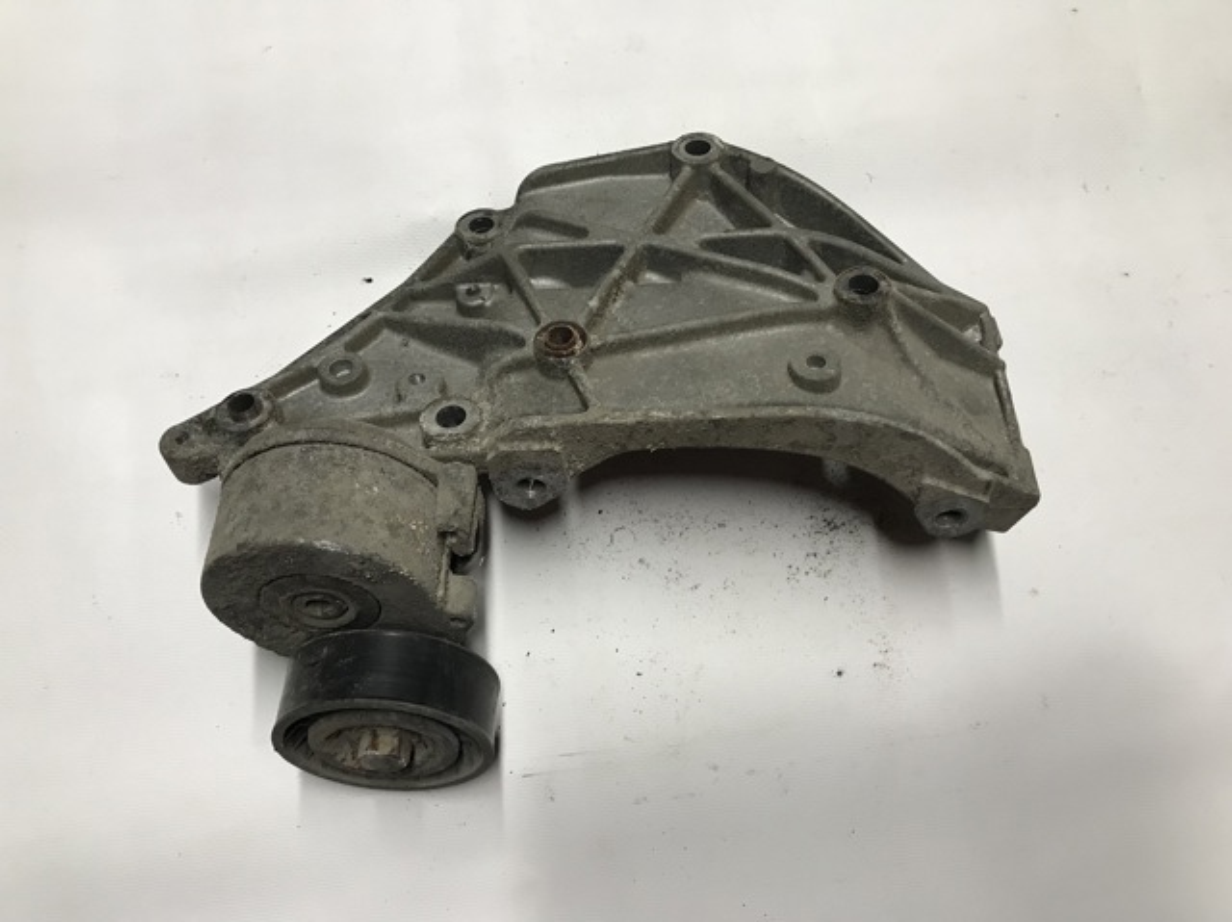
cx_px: 616
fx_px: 996
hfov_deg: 63.5
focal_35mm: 28
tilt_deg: -79.3
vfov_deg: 49.7
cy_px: 461
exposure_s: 1/33
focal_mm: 3.99
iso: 25
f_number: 1.8
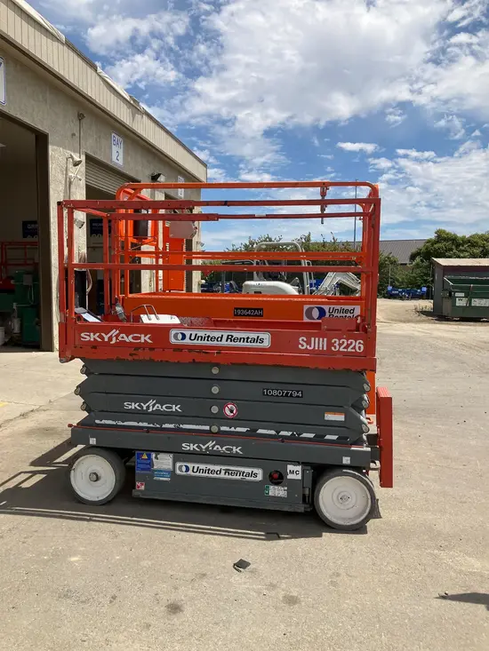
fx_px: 527
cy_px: 326
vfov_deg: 63.4
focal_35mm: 28
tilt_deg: -7.7
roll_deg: -3.6
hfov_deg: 49.8
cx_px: 244
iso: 32
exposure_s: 1/3040
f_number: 1.8
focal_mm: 3.99
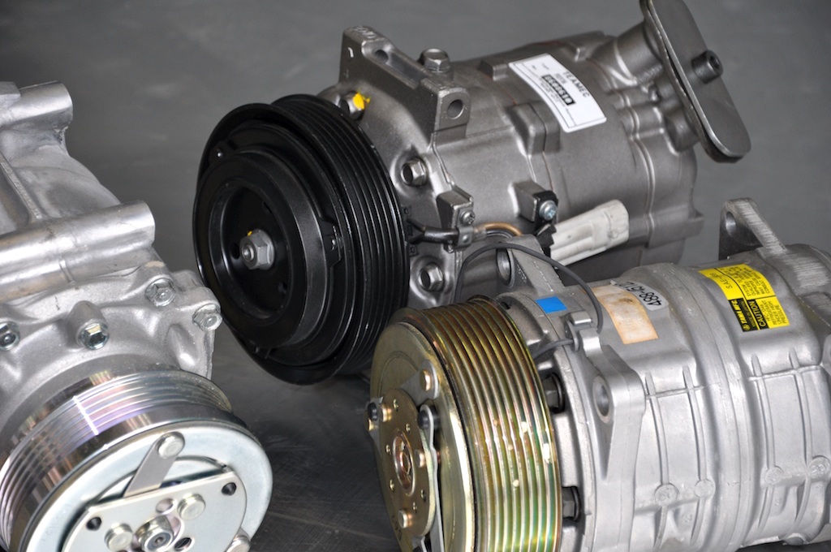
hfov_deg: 13.1
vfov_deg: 8.7
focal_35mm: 158
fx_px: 3631
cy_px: 276
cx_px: 416
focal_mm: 105
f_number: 5.6
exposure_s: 1/125
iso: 400
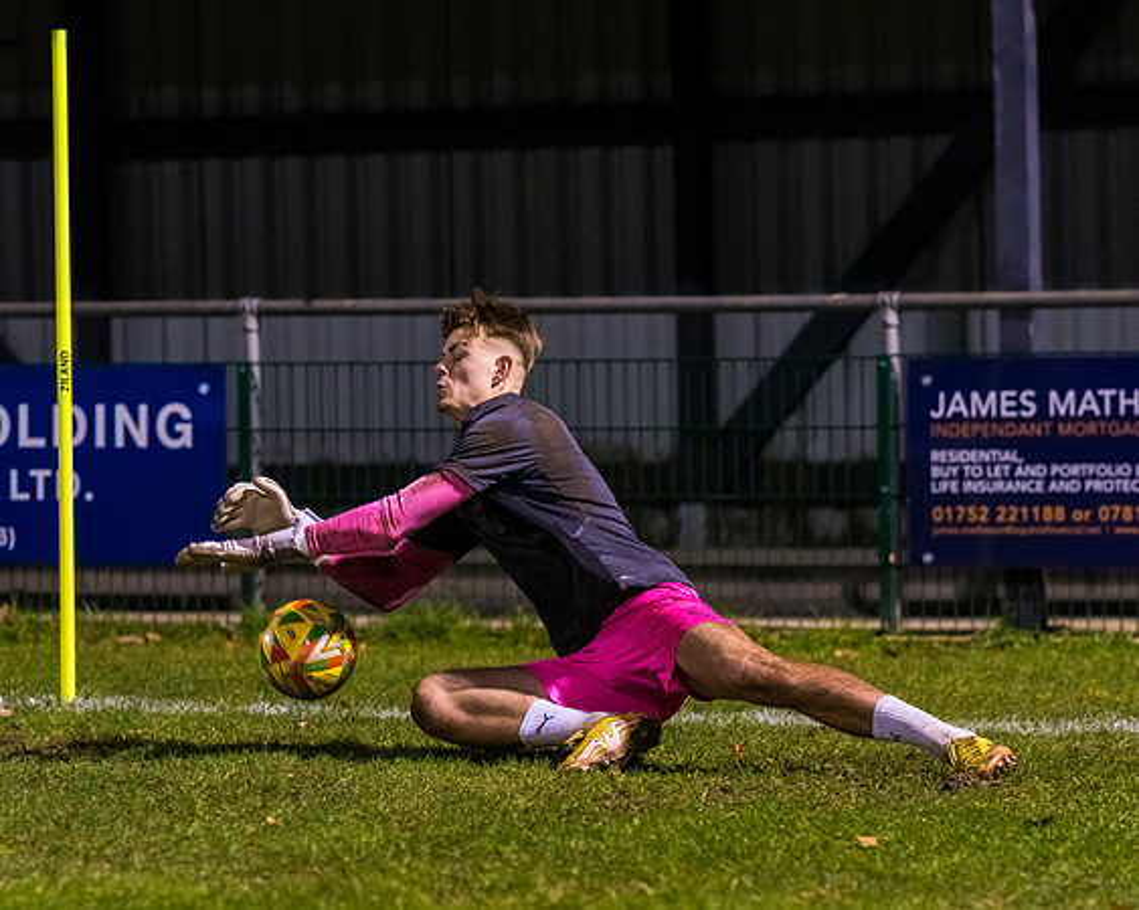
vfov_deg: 8.3
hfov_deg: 10.4
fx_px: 6276
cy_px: 499
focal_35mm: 186
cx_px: 503
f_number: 2.8
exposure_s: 1/640
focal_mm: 135
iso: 2000
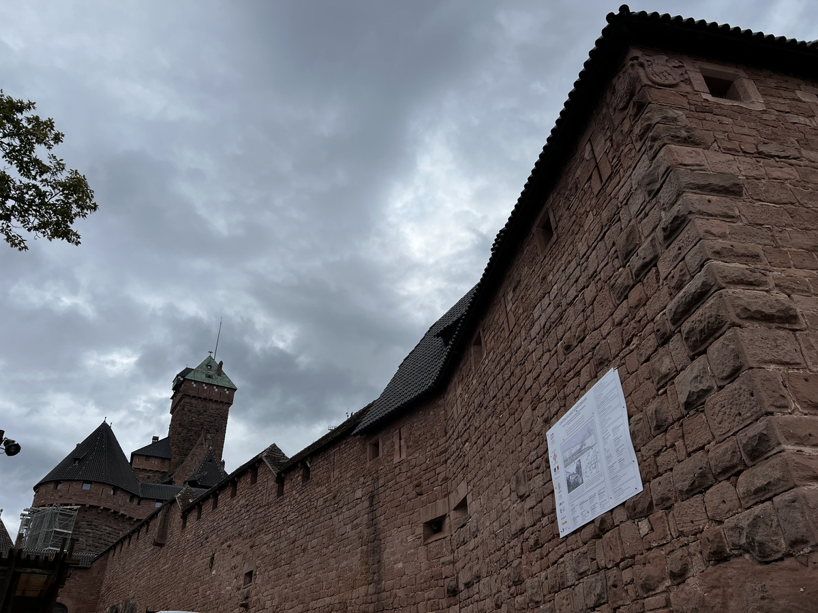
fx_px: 614
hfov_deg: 67.3
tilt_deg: +34.1
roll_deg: +2.3
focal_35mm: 26
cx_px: 409
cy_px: 306
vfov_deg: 53.1
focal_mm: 5.7
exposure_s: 1/2353
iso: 50
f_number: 1.5
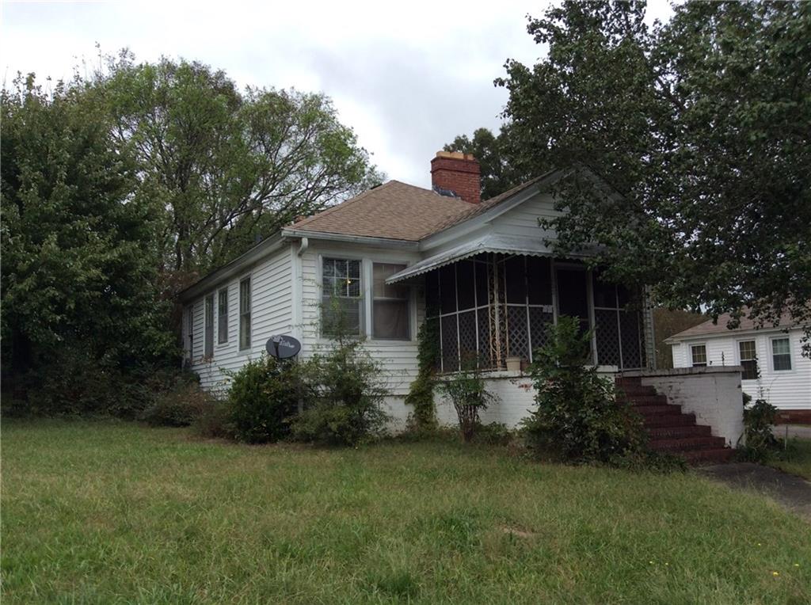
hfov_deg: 56.9
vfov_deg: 44.0
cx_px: 406
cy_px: 302
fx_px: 748
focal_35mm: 32
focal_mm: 3.3
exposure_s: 1/805
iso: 32
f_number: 2.4
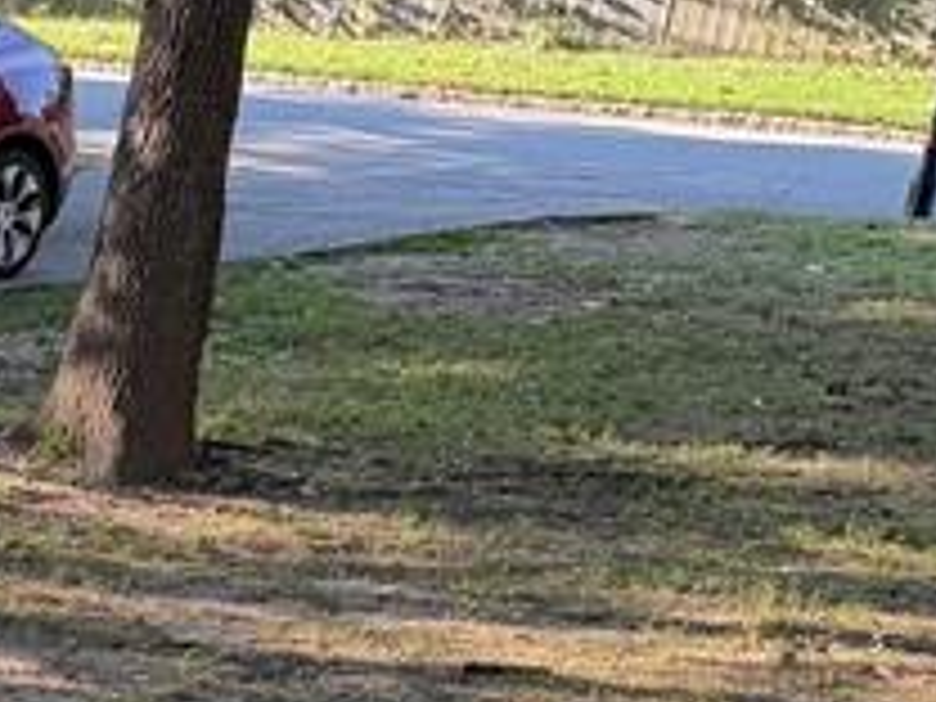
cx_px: -1328
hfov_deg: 12.8
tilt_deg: -20.3
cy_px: 1125
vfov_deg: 11.9
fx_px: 3191
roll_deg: +2.7
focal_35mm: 118
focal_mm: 6.76
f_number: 1.78
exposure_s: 1/277
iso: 80
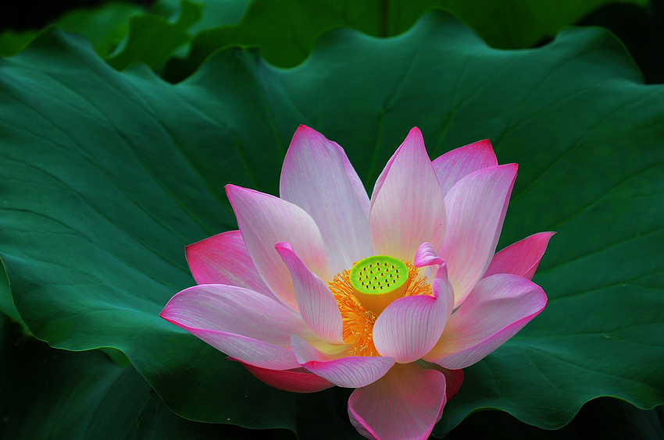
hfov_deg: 16.1
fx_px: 2348
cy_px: 220
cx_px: 332
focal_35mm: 128
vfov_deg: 10.7
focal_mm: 85
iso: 800
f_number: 7.1
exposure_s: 1/800
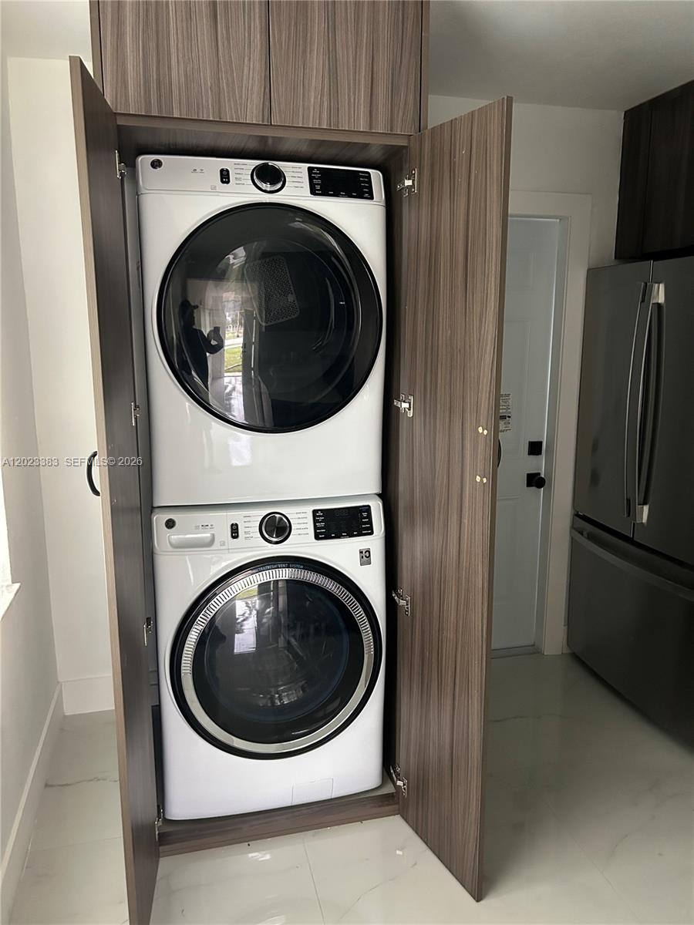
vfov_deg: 67.3
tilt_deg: -10.2
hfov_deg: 53.1
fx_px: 695
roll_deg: -0.1
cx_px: 347
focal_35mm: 26
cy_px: 462
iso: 500
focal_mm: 5.7
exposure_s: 1/47
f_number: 1.5
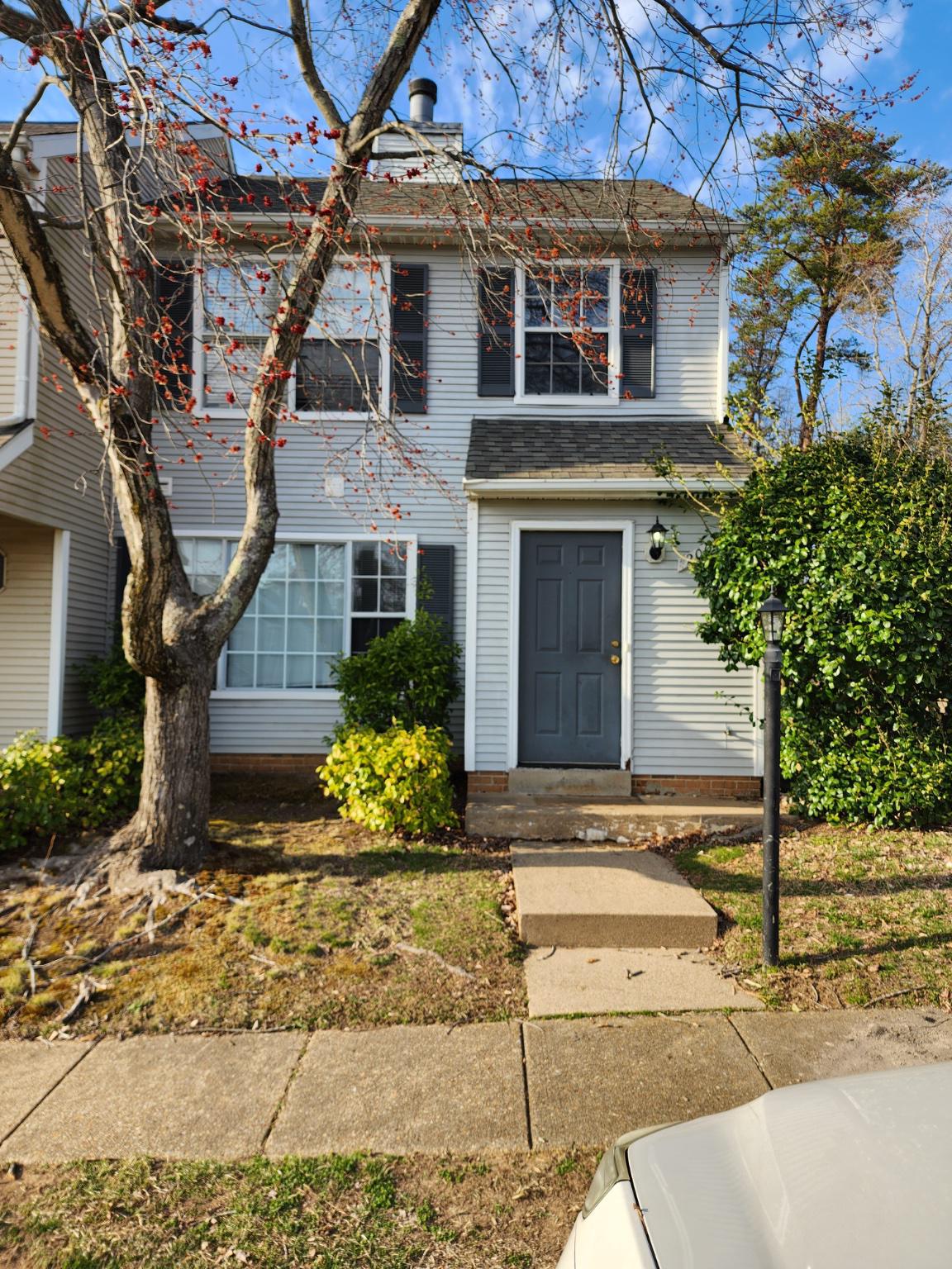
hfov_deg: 58.9
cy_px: 634
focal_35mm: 23
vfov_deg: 73.9
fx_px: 843
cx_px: 476
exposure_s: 1/481
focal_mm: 6.4
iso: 12
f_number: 1.8
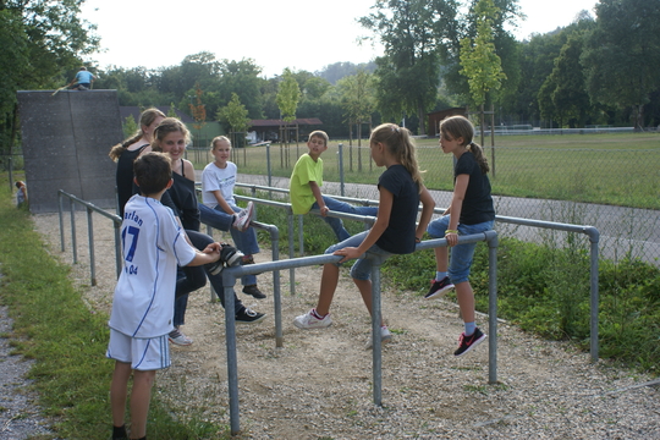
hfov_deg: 49.6
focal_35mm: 39
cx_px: 330
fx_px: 715
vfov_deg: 34.2
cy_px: 220
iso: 100
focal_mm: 26
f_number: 5.6
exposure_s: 1/160
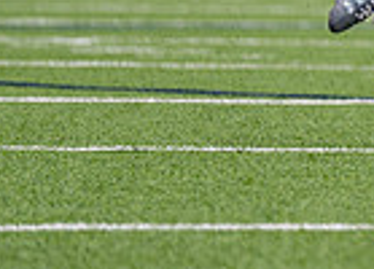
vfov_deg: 2.0
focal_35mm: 722
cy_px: -81
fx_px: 7688
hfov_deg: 2.8
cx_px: 764
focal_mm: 163
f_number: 2.8
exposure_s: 1/2500
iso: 160
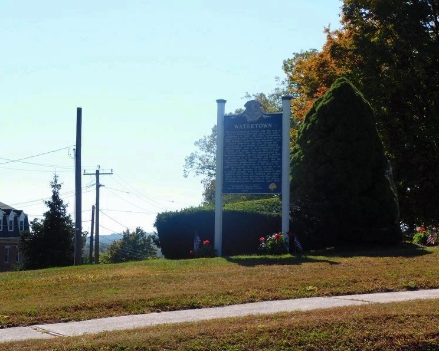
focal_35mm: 84
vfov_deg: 18.3
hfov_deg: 22.7
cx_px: 221
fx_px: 1091
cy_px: 176
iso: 125
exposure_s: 1/800
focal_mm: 14.2
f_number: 4.4
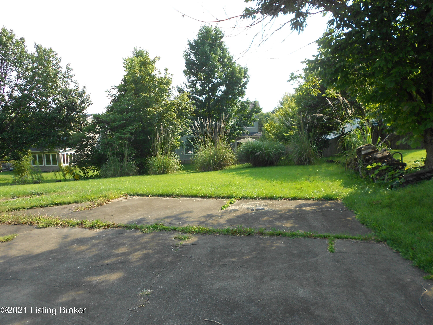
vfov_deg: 53.1
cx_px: 216
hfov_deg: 67.3
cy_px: 162
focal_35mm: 26
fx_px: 325
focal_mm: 4.6
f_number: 3.2
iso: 80
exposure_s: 1/320
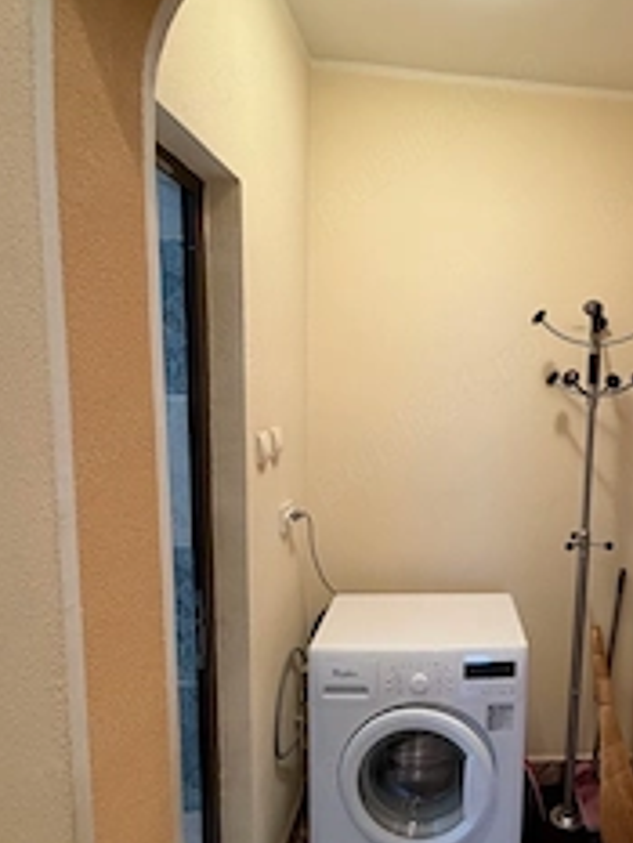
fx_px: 585
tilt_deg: -7.2
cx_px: 499
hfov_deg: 53.4
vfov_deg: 71.4
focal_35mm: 24
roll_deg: -2.7
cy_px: 463
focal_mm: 2.22
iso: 200
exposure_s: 1/50
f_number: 2.2
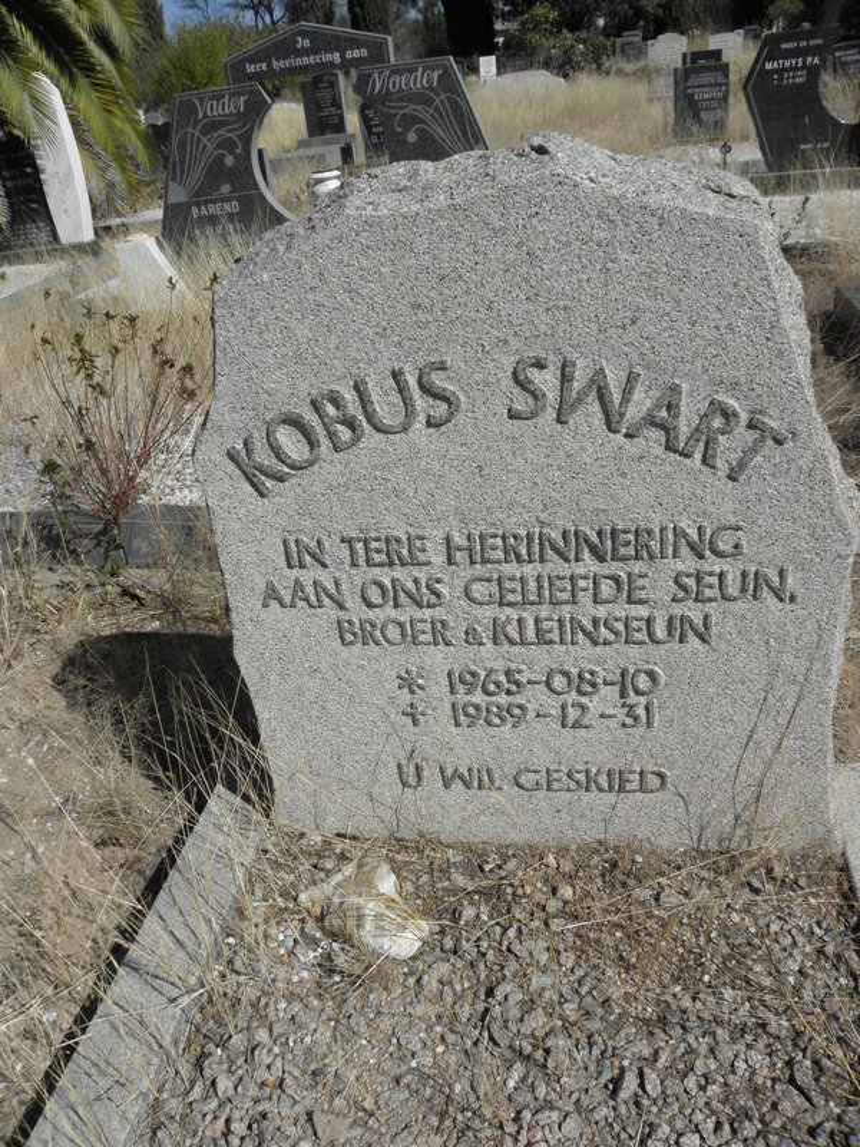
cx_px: 430
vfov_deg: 67.3
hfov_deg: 53.1
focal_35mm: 26
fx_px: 861
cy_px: 574
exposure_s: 1/500
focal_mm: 4.6
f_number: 5.6
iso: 64
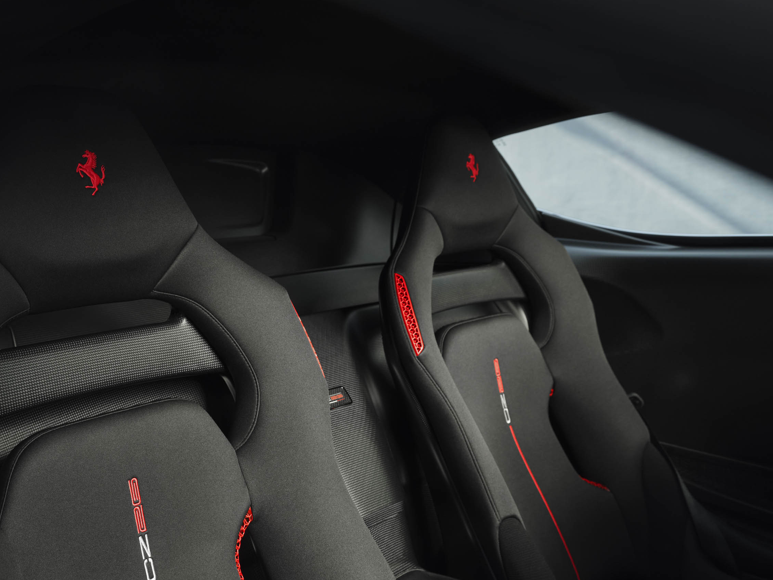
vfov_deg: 38.6
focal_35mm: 37
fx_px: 826
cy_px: 256
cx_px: 287
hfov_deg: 49.6
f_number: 9
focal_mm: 36.2
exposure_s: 1/200
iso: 2500
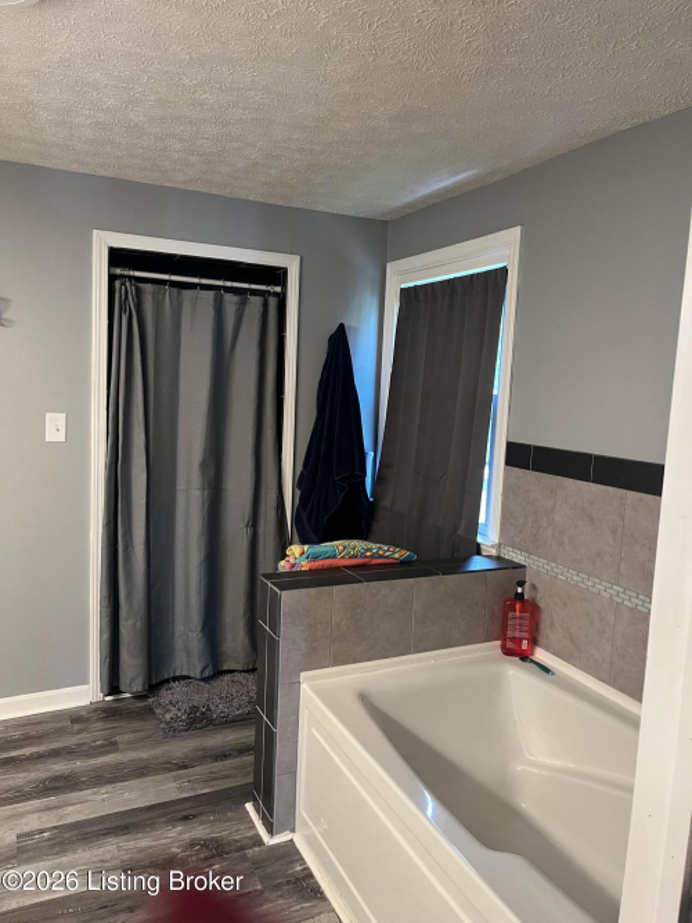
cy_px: 462
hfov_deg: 53.0
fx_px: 693
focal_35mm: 26
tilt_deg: -7.2
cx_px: 346
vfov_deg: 67.3
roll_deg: -1.5
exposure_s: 1/60
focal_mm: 5.1
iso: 200
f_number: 1.6
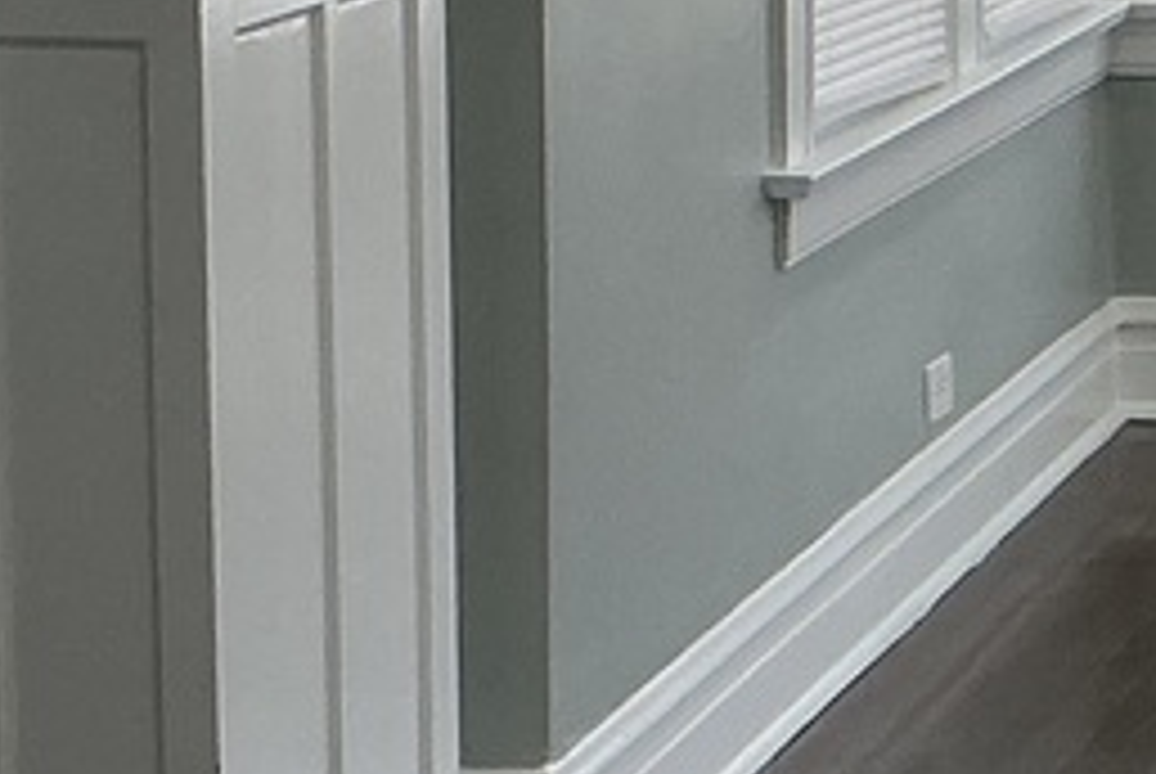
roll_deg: +0.0
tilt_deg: -7.6
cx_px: 2137
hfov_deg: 11.6
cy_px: 36
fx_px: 5240
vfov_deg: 8.4
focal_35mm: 163
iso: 32
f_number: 1.8
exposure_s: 1/120
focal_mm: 3
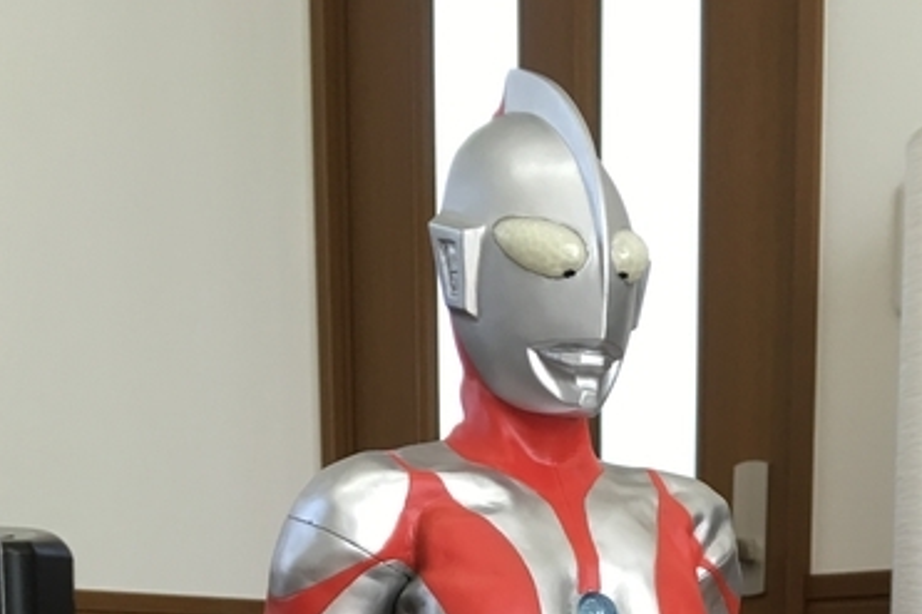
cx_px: 599
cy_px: 972
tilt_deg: -8.6
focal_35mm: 65
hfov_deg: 30.8
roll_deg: +0.4
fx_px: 1664
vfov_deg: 18.1
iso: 25
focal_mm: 4.15
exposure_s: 1/15
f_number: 2.2
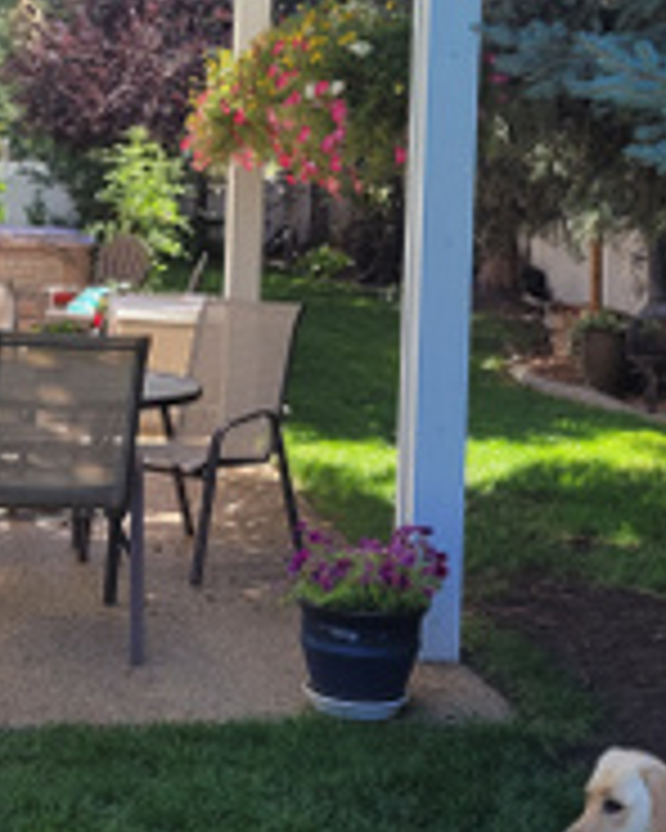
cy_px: 211
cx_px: 261
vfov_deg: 28.3
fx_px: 1626
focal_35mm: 66
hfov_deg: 23.1
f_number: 1.8
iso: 40
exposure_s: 1/638
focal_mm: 5.4
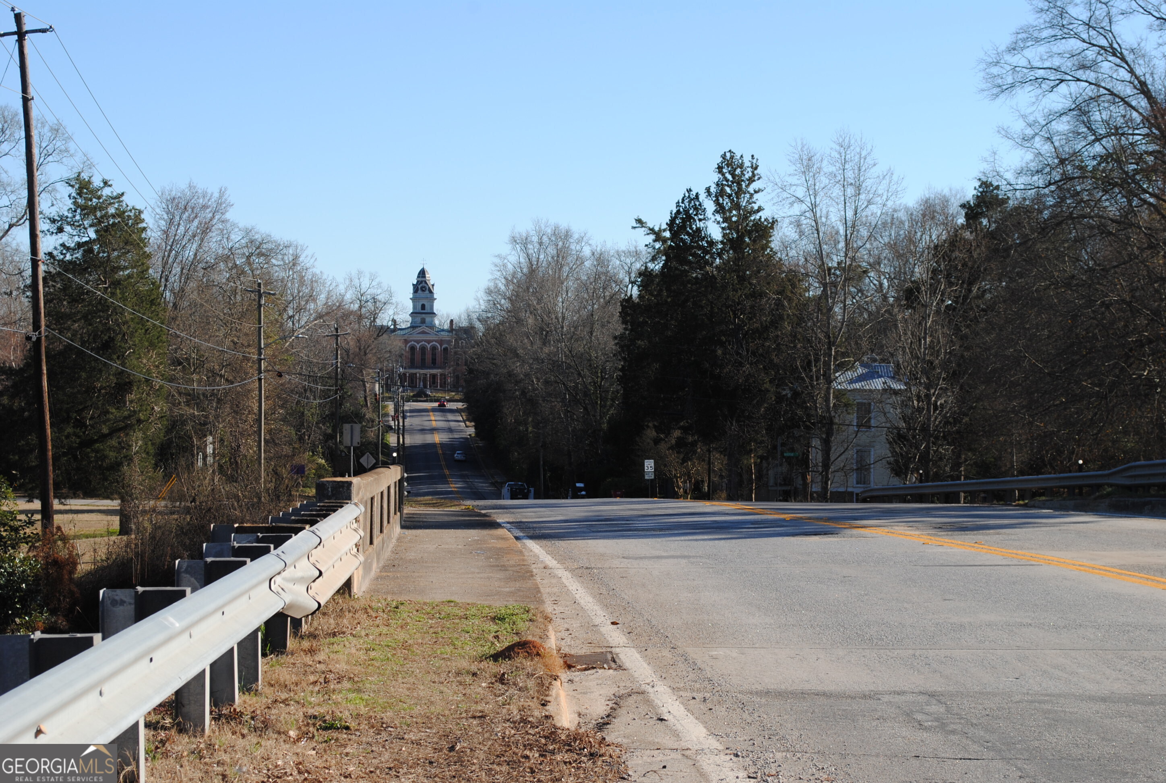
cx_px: 583
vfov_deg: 19.0
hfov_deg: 28.0
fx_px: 2337
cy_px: 392
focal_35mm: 72
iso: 100
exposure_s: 1/200
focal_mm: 48
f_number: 9
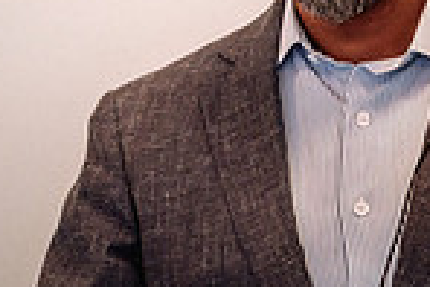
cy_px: 193
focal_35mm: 415
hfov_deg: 5.0
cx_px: 9
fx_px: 4962
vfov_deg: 3.3
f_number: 2.8
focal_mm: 66
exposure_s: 1/320
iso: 1250
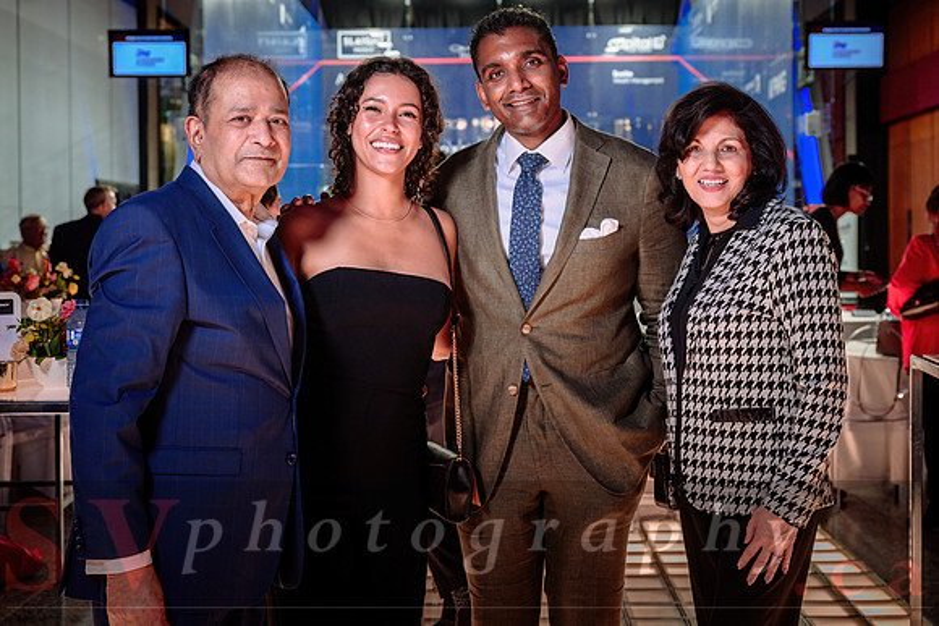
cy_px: 264
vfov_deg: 26.3
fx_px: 1341
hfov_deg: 38.6
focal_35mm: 51
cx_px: 492
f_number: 4.5
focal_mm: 43
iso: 1000
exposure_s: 1/60
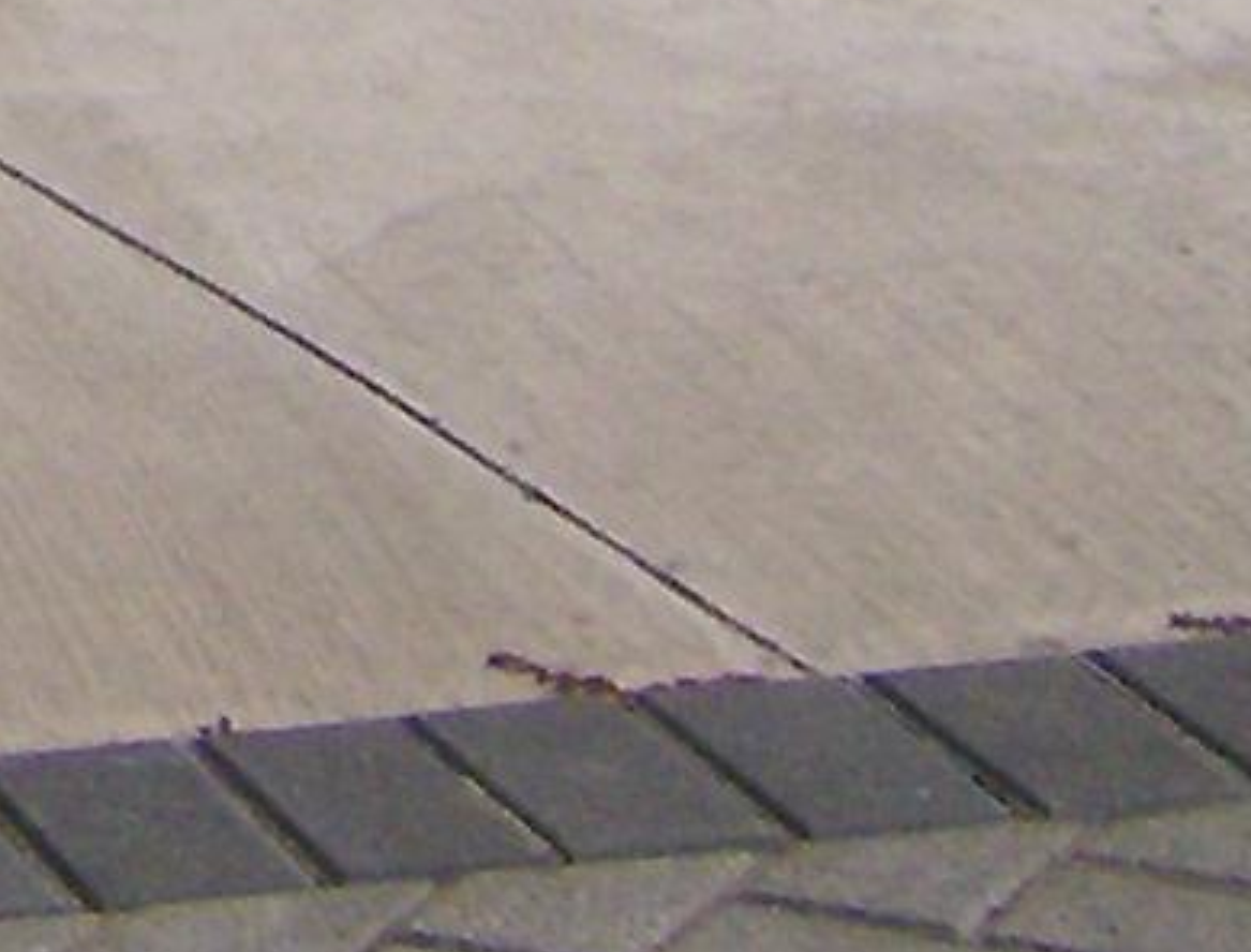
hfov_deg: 7.1
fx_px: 9409
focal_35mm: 259
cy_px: -2341
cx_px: -1888
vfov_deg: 5.3
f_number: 4.7
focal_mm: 6
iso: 100
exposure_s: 1/2000
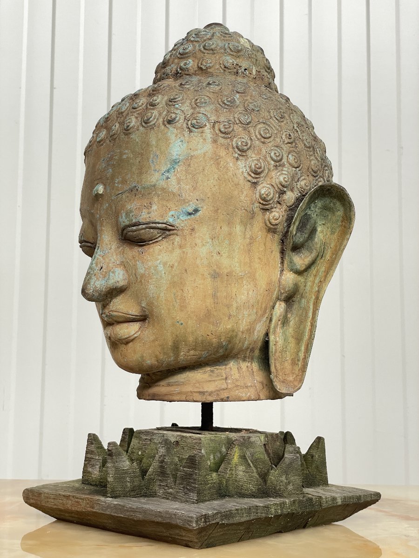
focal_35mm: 52
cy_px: 279
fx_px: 839
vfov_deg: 36.8
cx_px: 210
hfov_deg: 28.0
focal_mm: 6
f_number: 2
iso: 100
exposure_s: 1/99
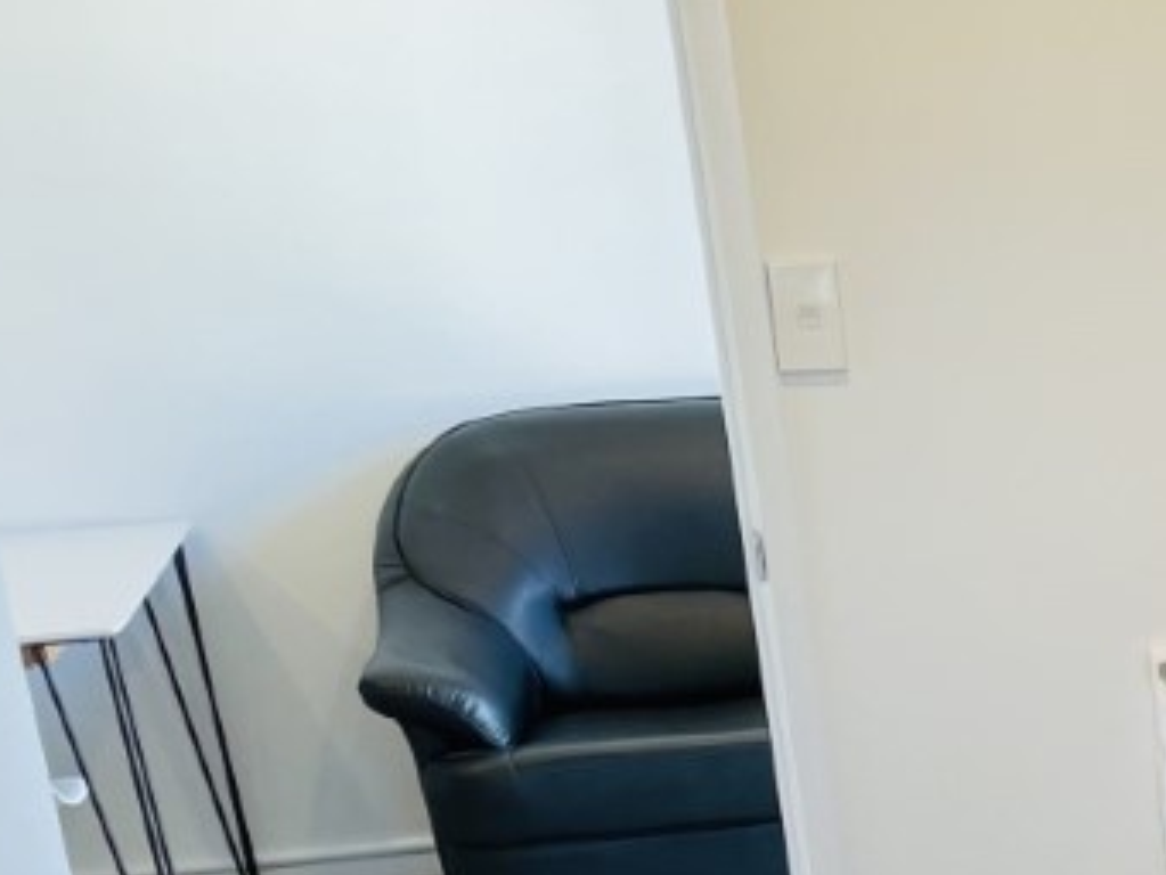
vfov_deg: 17.7
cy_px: 1128
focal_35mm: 78
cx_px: 1699
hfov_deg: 21.4
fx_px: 2628
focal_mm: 4.2
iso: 64
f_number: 1.6
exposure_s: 1/100
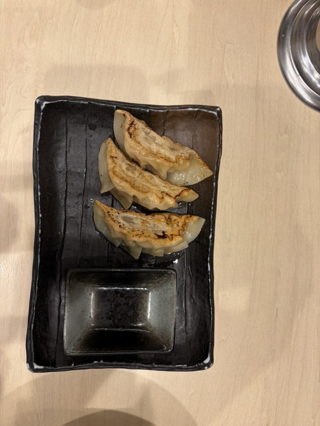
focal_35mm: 26
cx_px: 160
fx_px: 320
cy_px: 213
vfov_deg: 67.3
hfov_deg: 53.1
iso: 64
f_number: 1.6
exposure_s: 1/50
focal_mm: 5.96
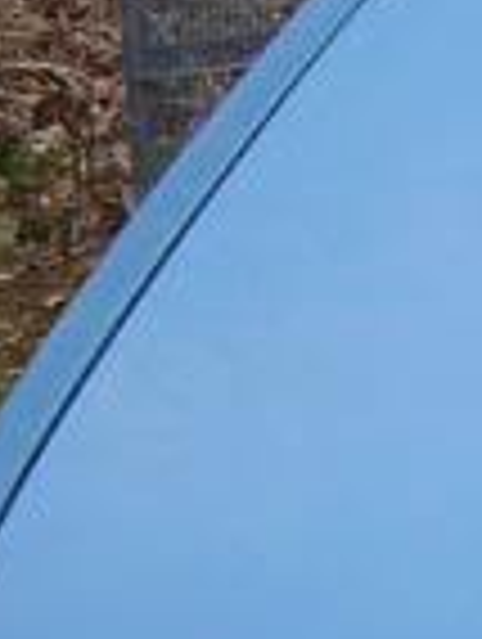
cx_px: 1563
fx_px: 5072
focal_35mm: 274
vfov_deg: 7.2
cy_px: 50
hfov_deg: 5.1
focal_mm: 6.3
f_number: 3.2
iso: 50
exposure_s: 1/248
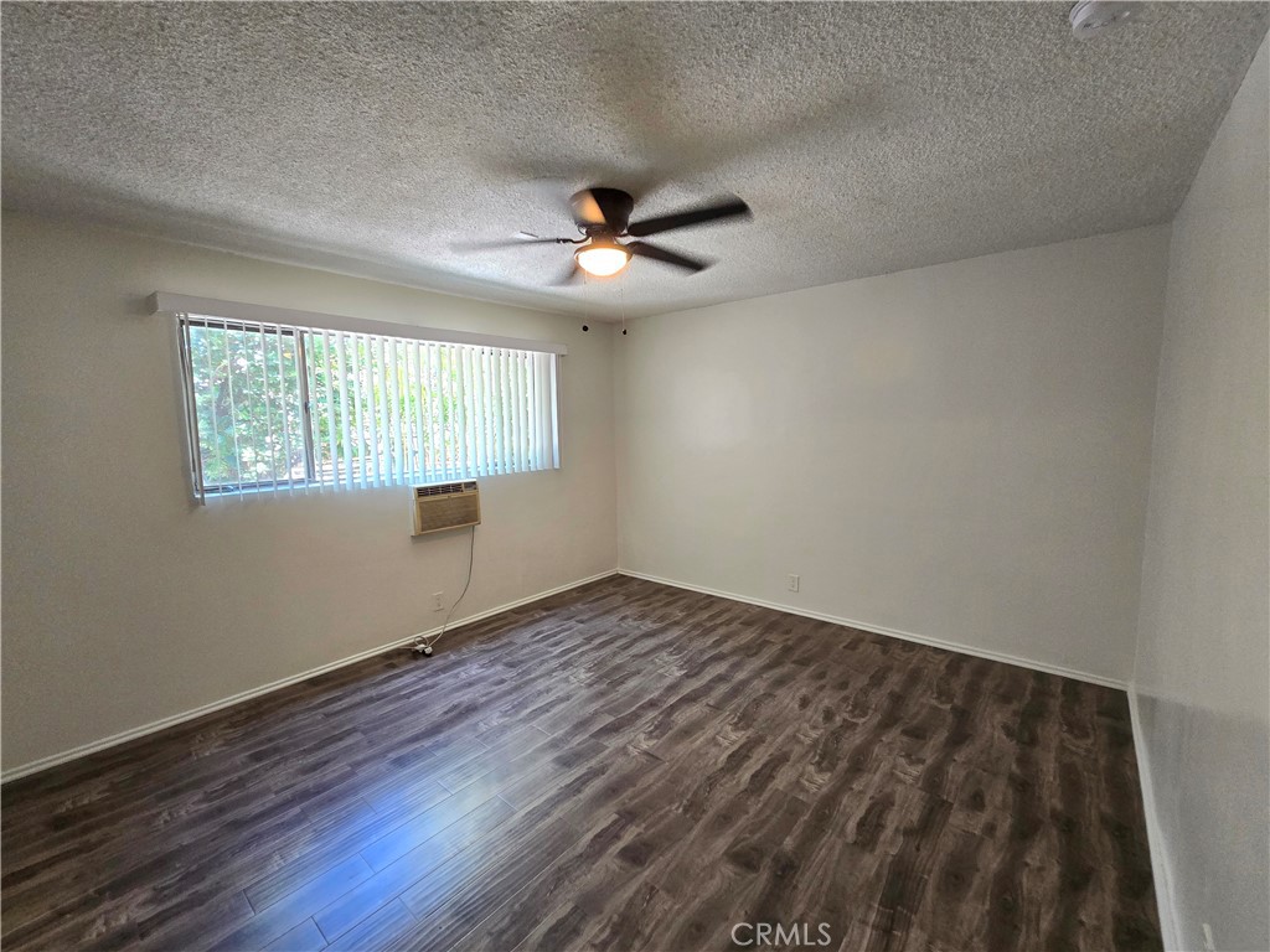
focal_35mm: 13
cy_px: 476
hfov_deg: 106.2
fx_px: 477
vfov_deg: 89.9
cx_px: 635
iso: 250
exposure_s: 1/60
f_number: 2.2
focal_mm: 2.2
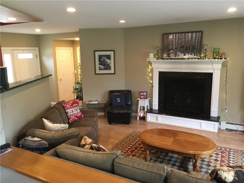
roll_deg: +0.8
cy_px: 92
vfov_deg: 48.2
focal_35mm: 29
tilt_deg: -10.2
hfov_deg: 61.7
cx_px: 122
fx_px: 204
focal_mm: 4.15
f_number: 2.2
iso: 160
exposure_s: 1/30
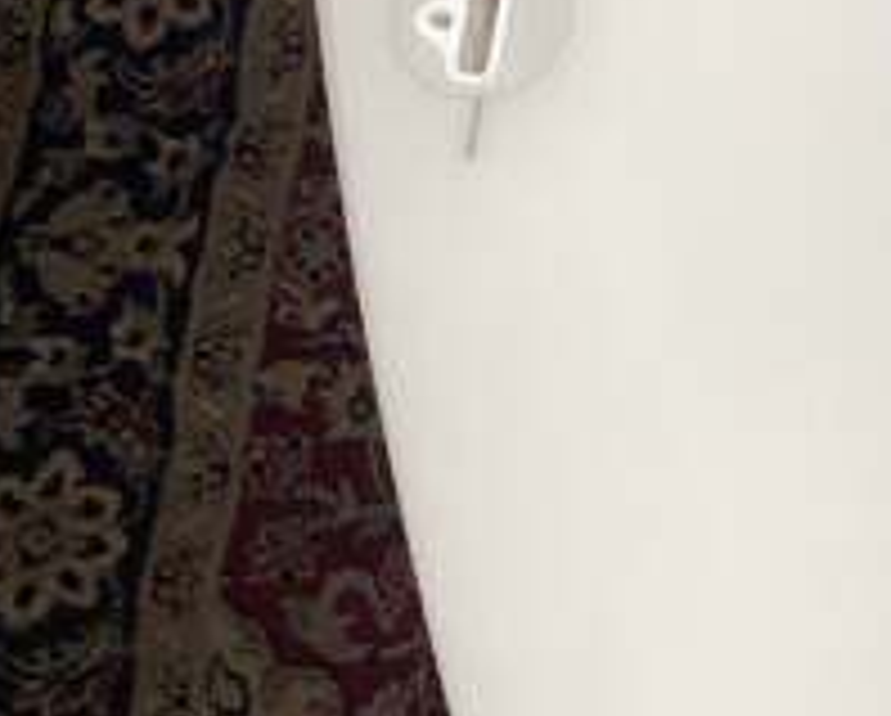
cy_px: 216
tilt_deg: -60.6
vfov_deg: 12.6
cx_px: 1220
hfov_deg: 14.9
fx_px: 3222
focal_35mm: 122
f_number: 2.4
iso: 80
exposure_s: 1/100
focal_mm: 3.3
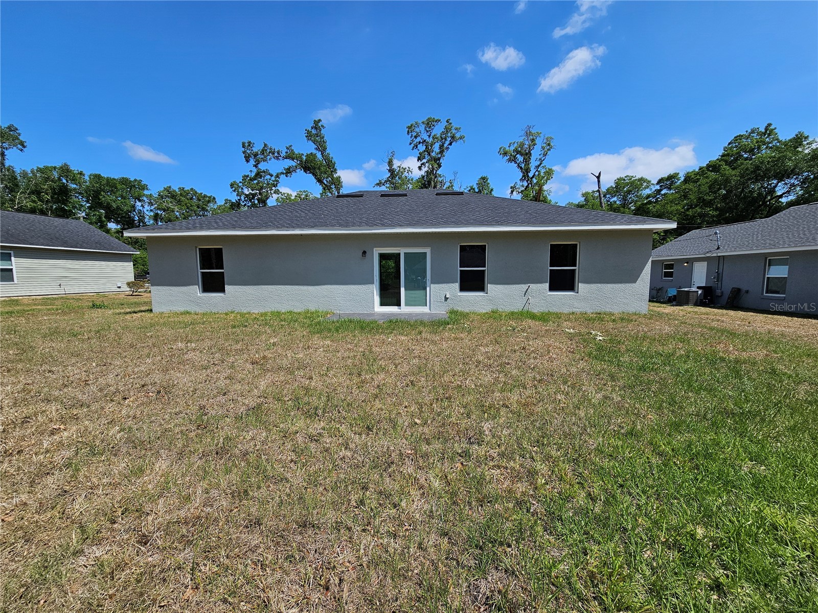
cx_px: 409
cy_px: 306
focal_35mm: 13
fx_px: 307
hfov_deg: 106.2
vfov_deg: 89.9
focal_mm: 2.2
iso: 50
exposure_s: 1/2797
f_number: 2.2
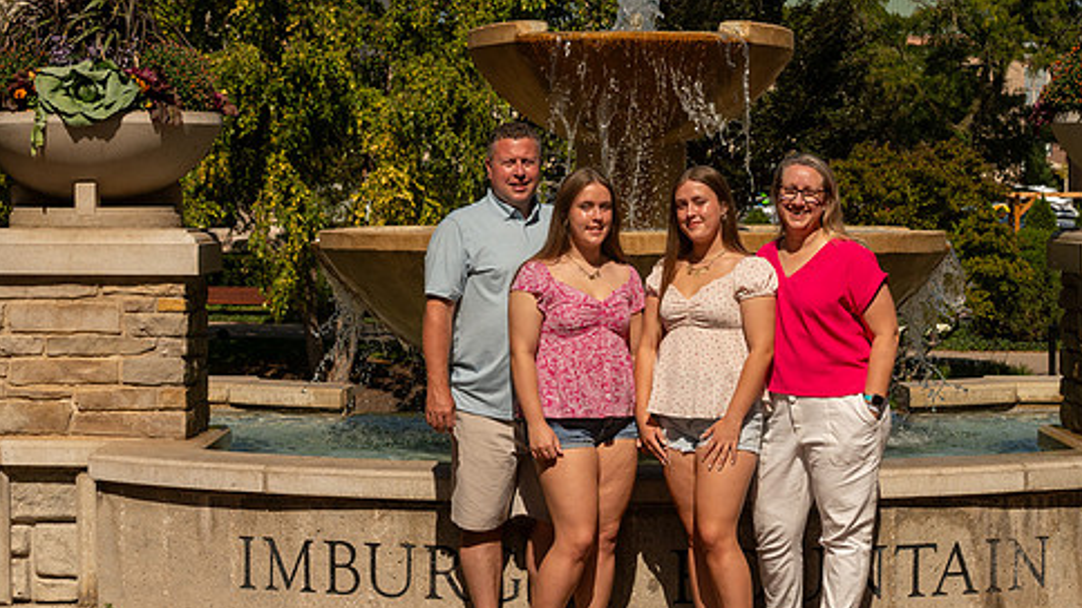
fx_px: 2840
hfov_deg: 21.6
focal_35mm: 99
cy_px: 271
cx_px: 625
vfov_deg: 12.2
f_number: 9
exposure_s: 1/2000
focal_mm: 75
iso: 640
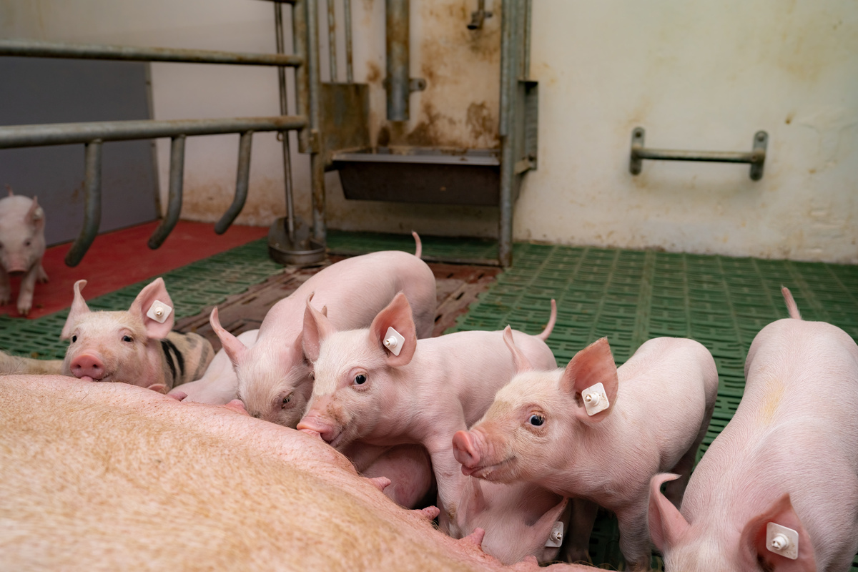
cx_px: 429
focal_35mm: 31
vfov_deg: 42.3
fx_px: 739
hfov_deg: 60.3
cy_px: 286
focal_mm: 31
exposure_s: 1/160
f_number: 5.6
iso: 200
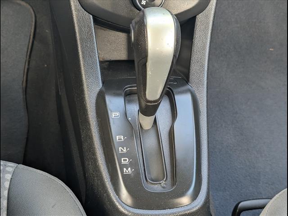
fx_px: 408
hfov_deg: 38.9
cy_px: 108
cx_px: 144
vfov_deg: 29.7
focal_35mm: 49
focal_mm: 6.9
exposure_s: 1/161
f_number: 1.68
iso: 189
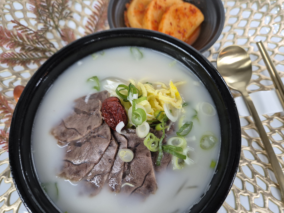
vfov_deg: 58.9
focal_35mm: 23
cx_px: 142
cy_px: 106
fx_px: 189
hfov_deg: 73.9
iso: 400
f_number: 1.8
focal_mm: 5.4
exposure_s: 1/120
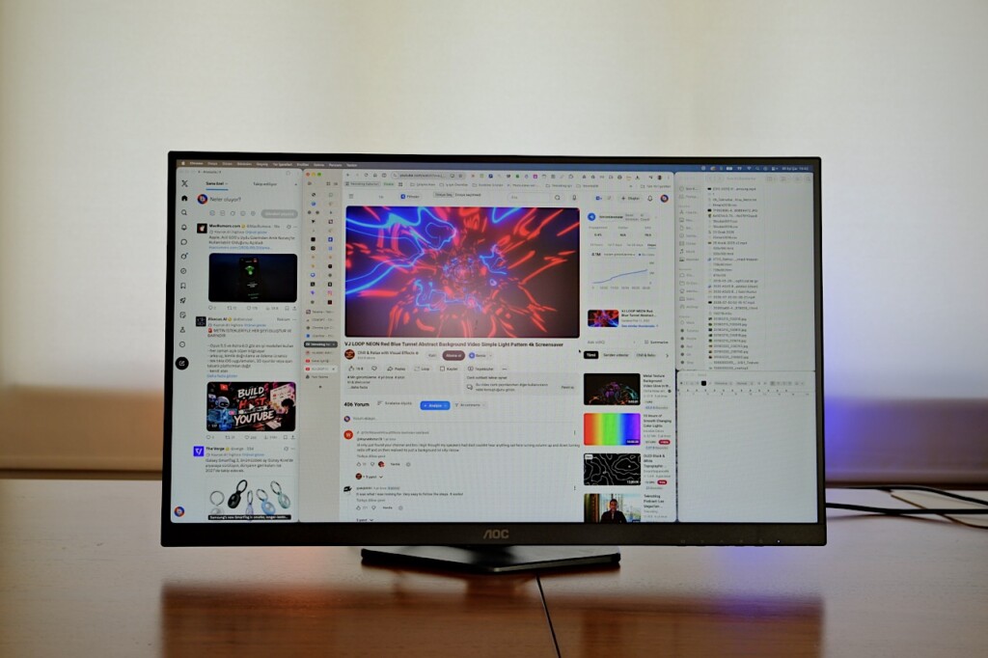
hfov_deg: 51.9
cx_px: 494
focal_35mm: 37
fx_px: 1015
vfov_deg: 35.9
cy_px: 329
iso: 320
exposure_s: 1/70
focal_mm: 24.7
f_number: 4.5
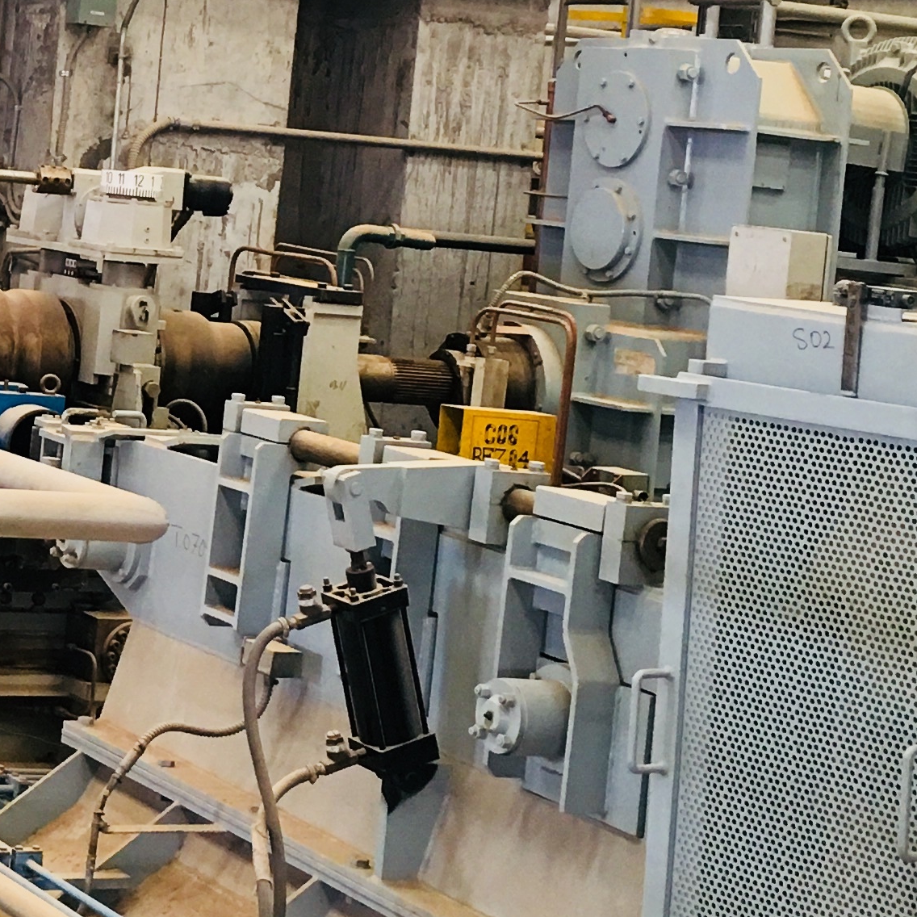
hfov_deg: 18.3
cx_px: -119
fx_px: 2727
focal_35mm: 91
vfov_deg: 18.9
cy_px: 165
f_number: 2.2
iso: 64
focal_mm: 4.15
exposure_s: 1/33
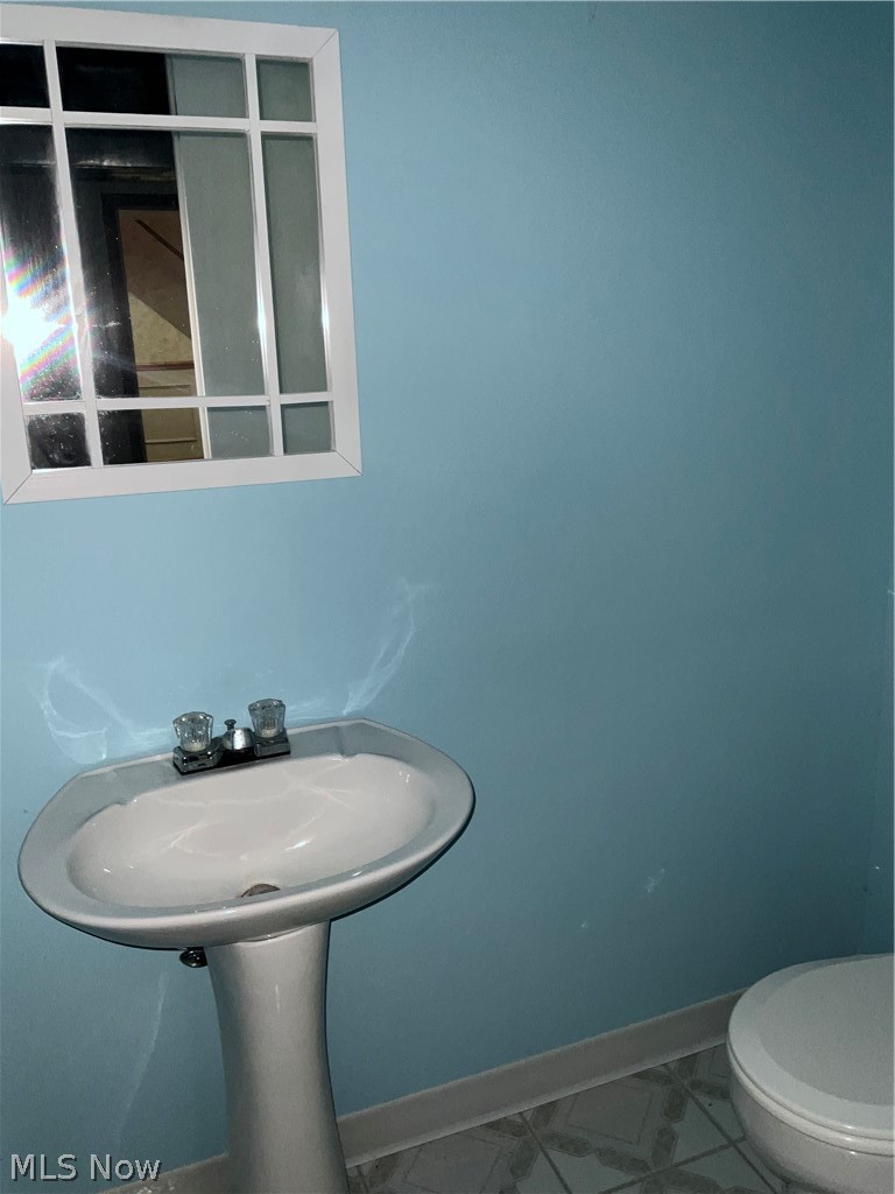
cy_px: 597
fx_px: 1000
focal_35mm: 29
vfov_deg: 61.7
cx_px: 448
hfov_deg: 48.2
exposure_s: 1/28
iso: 40
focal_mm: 3
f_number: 1.8
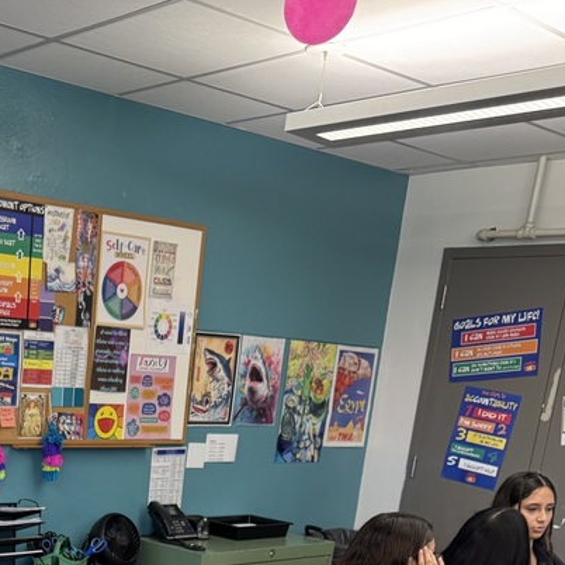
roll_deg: -3.1
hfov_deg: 29.9
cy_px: 699
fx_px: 997
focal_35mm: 54
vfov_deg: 27.4
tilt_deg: -18.6
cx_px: 31
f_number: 1.78
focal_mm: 6.76
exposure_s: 1/60
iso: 160
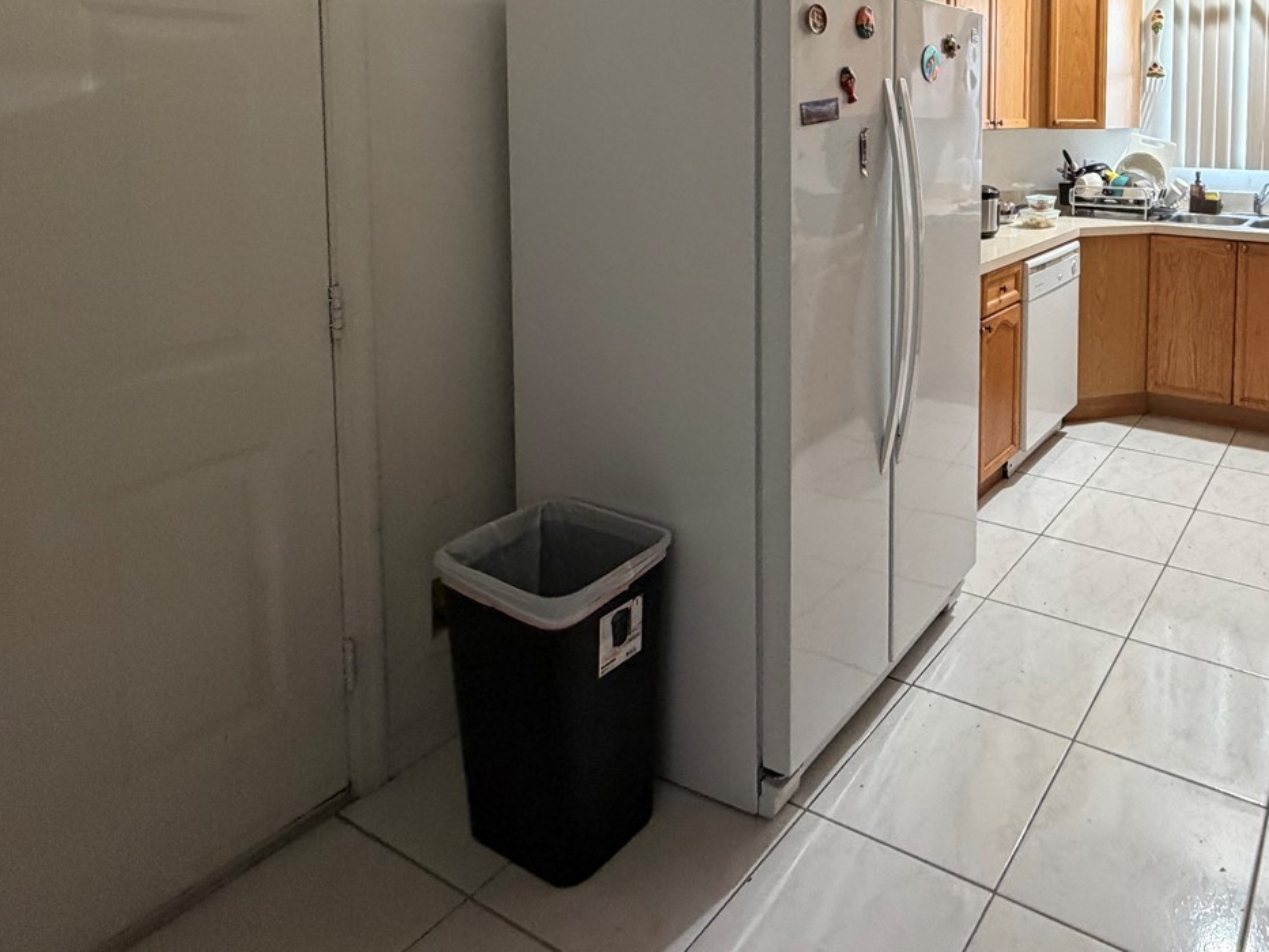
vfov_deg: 52.2
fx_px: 880
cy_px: 158
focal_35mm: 24
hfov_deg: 65.9
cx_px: 993
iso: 320
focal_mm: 2.22
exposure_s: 1/60
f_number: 2.2
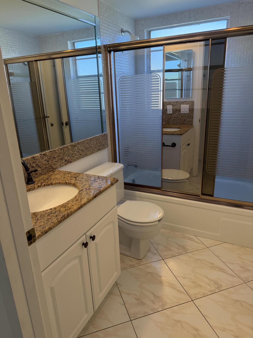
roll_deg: +1.6
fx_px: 234
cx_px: 126
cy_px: 169
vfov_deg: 71.6
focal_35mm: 24
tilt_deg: -18.5
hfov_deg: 56.8
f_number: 1.78
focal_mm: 6.76
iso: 125
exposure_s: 1/210
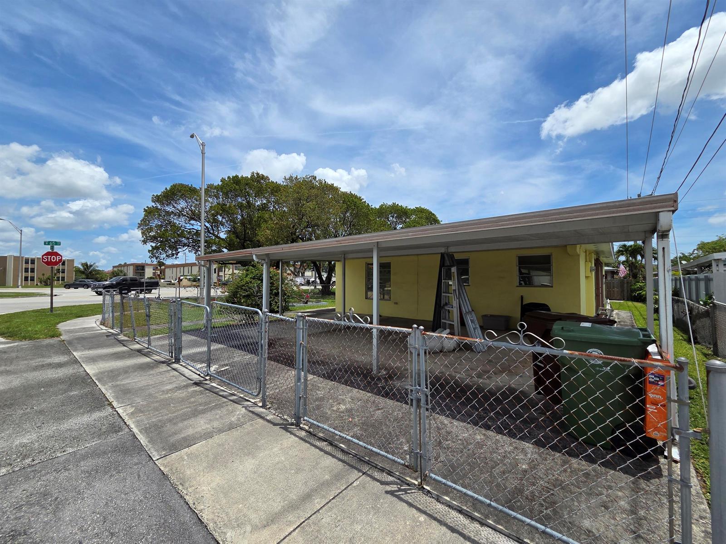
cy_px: 272
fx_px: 273
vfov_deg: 89.9
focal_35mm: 13
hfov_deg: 106.2
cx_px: 363
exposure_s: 1/3177
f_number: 2.2
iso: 50
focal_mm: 2.2
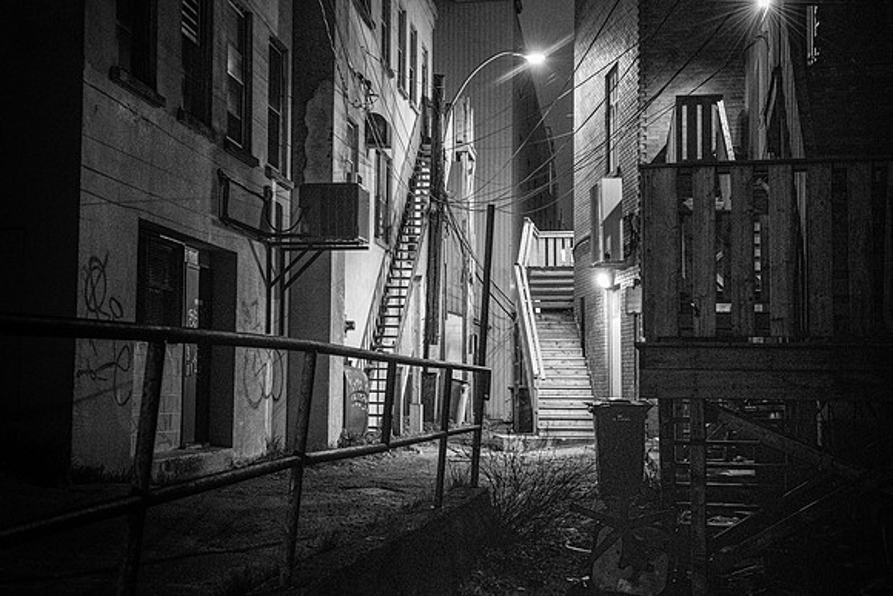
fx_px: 1241
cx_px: 446
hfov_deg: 39.6
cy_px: 298
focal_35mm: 50
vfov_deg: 27.0
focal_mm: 50
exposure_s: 1/20
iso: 12800
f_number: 8
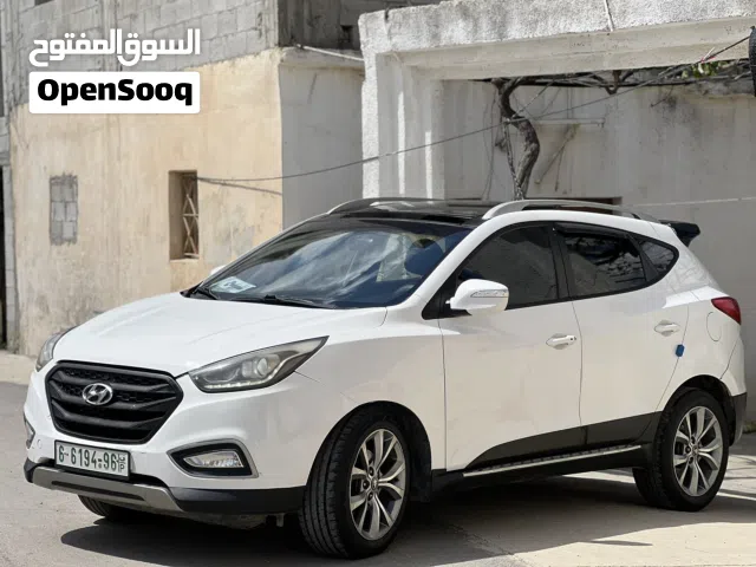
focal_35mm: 77
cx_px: 378
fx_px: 1682
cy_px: 284
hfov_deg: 25.3
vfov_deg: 19.1
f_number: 2.8
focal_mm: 9
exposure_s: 1/1014
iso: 32
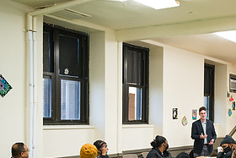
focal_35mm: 60
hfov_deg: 32.1
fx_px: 394
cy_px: 135
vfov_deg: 22.2
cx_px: 204
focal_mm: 29
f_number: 3.2
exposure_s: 1/200
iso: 1600
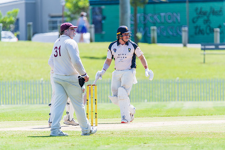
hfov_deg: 3.3
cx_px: 118
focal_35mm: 631
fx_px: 3942
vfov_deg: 2.2
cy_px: 71
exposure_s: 1/2000
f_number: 6.3
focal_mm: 600
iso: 640
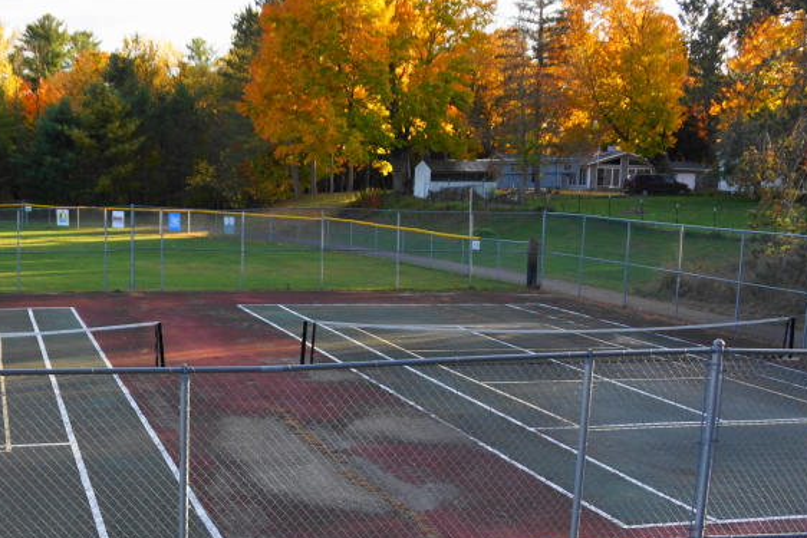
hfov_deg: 39.8
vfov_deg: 27.8
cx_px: 189
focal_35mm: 48
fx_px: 1076
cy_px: 390
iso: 125
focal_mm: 18
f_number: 4
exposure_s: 1/60
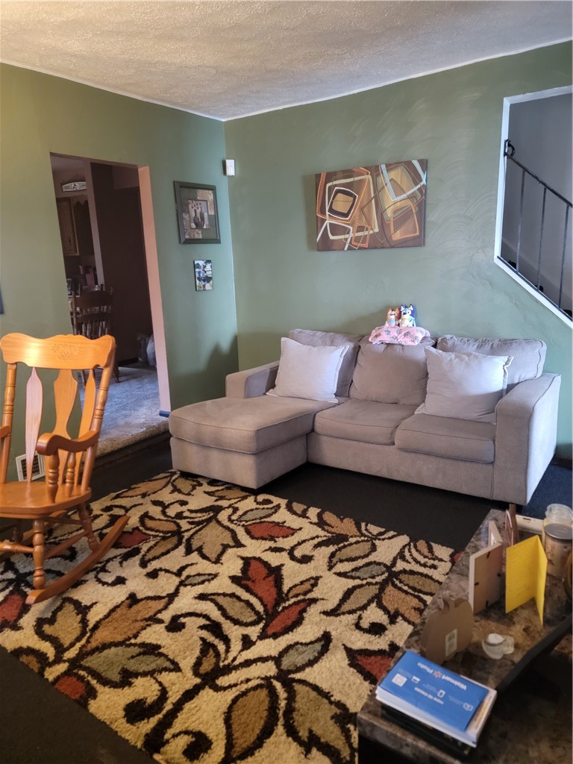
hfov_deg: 56.8
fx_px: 530
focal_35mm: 24
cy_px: 382
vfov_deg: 71.6
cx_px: 286
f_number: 1.8
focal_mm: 6.7
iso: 800
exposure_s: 1/24
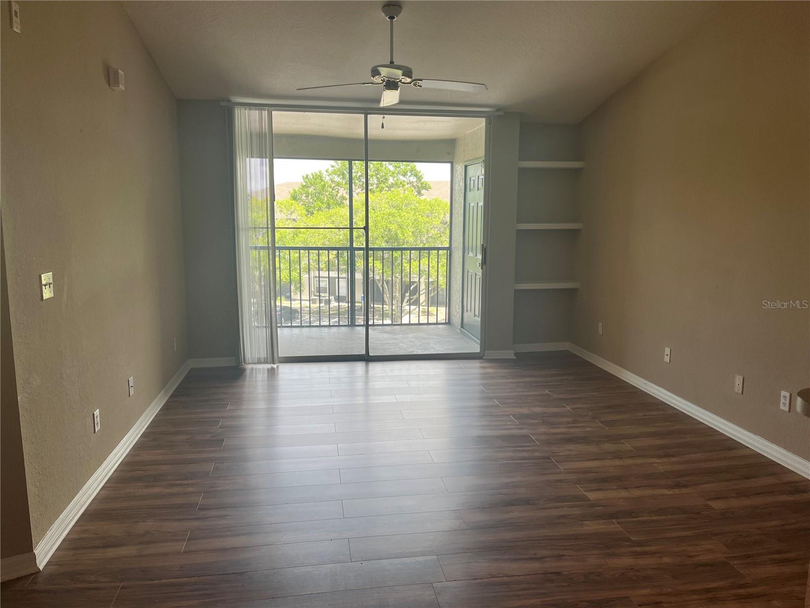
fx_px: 608
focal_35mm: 26
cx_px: 405
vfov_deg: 53.1
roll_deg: -0.6
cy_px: 304
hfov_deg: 67.3
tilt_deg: -8.6
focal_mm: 5.1
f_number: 1.6
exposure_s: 1/127
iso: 32
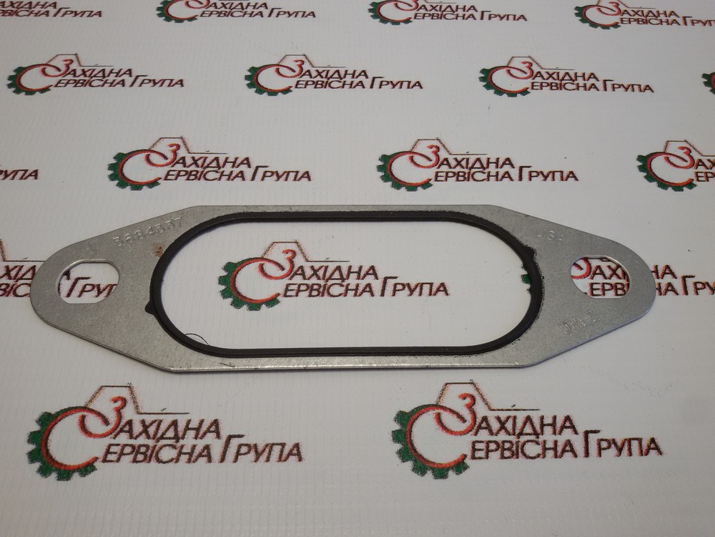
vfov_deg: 45.4
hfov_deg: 58.4
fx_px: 640
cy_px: 268
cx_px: 358
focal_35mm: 31
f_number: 2.4
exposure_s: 1/100
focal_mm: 2.93
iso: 40
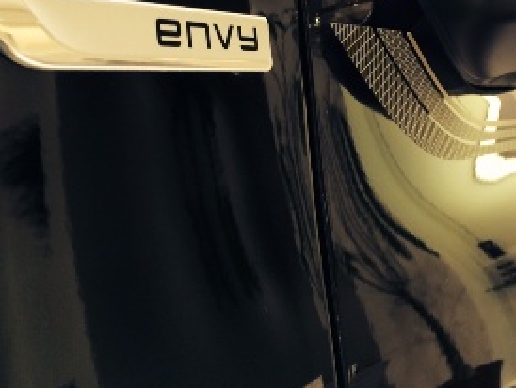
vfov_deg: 29.1
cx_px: 362
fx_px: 731
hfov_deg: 38.2
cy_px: 83
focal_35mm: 49
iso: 80
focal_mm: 4.12
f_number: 2.2
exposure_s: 1/30
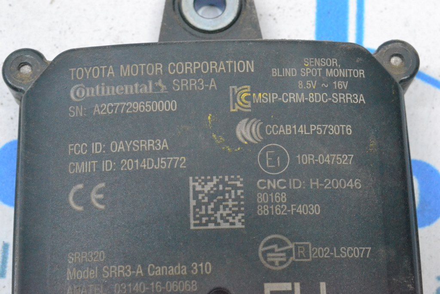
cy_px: 147
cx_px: 220
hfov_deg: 24.6
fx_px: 1008
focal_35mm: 82
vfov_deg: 16.6
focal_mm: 55
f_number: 13
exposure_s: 1/100
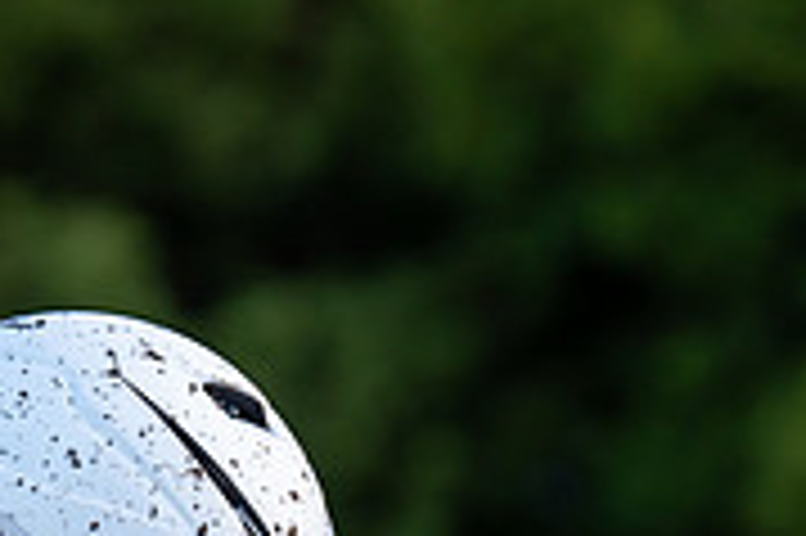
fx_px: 7896
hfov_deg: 5.8
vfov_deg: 3.9
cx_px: 72
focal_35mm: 353
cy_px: 750
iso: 400
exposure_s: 1/500
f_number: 3.2
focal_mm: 109
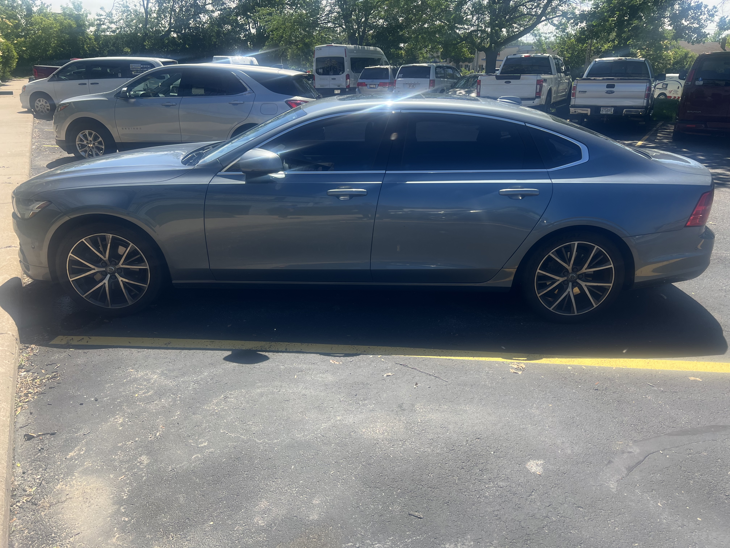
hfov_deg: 67.3
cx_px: 365
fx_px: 548
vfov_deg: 53.1
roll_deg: -0.5
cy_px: 274
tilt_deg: -20.3
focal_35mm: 26
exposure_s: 1/1575
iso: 50
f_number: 1.5
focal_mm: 5.7
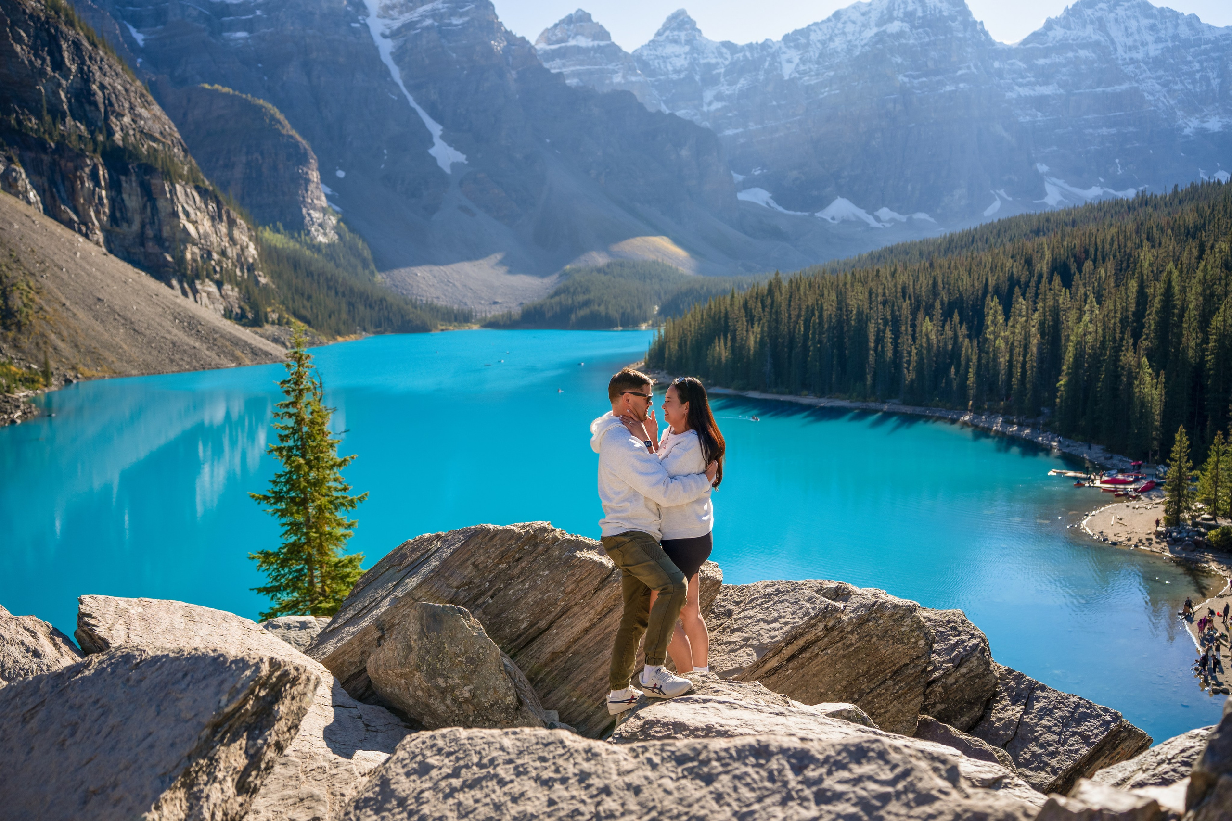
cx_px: 616
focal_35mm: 28
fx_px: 958
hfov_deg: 65.5
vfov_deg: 46.4
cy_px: 410
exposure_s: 1/2000
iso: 200
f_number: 3.2
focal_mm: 28
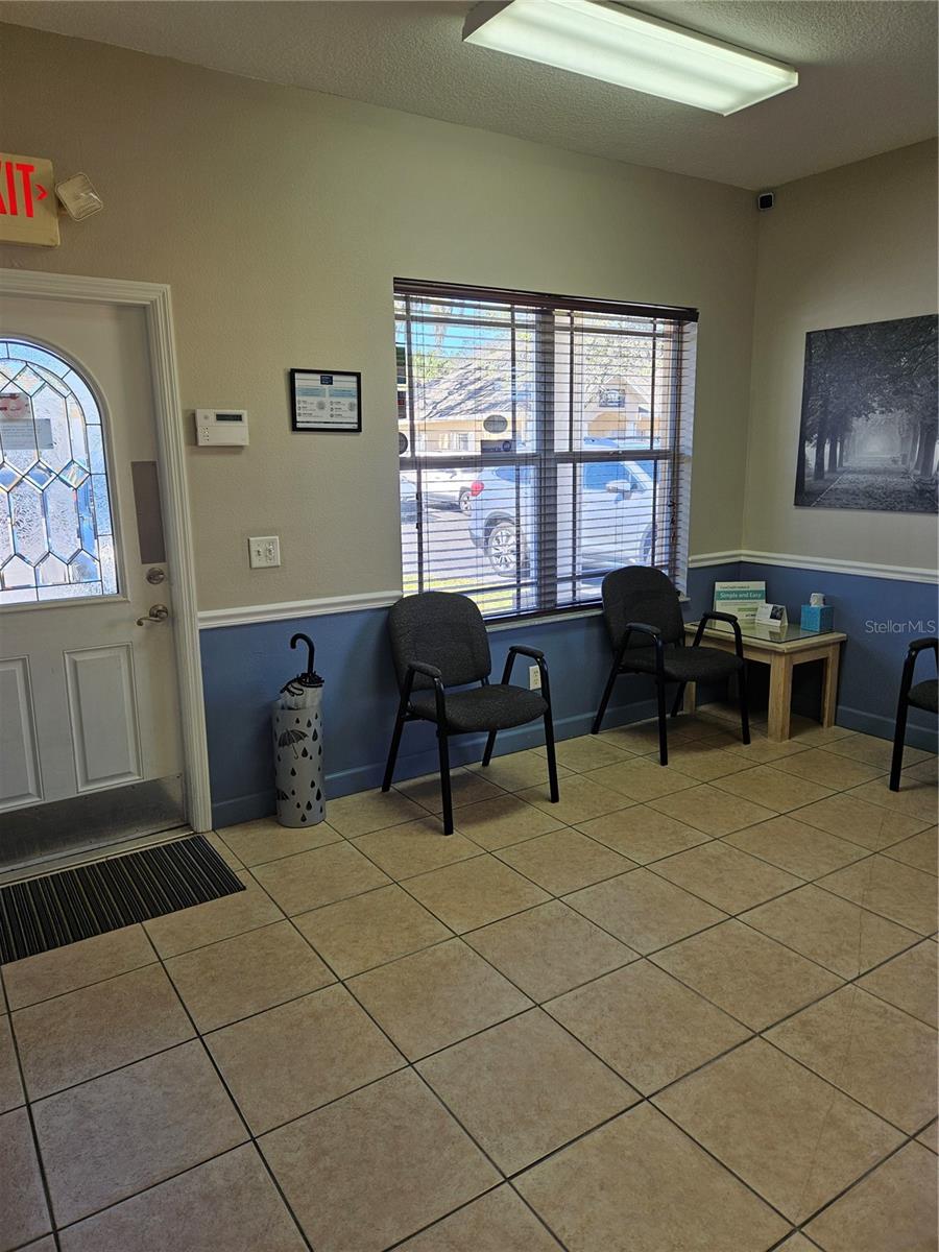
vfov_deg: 73.9
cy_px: 626
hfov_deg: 58.9
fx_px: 832
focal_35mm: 23
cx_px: 470
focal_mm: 5.4
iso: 40
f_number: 1.8
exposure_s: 1/120
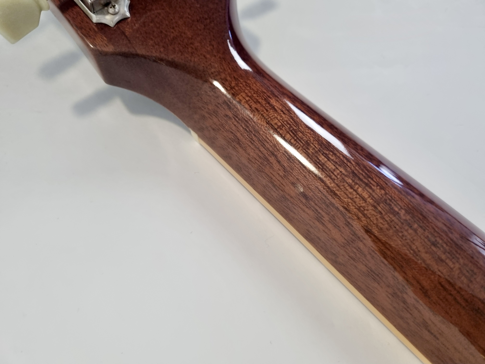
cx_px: 242
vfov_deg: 53.1
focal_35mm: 26
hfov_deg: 67.3
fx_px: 364
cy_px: 182
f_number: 1.8
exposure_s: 1/100
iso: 200
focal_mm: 5.4
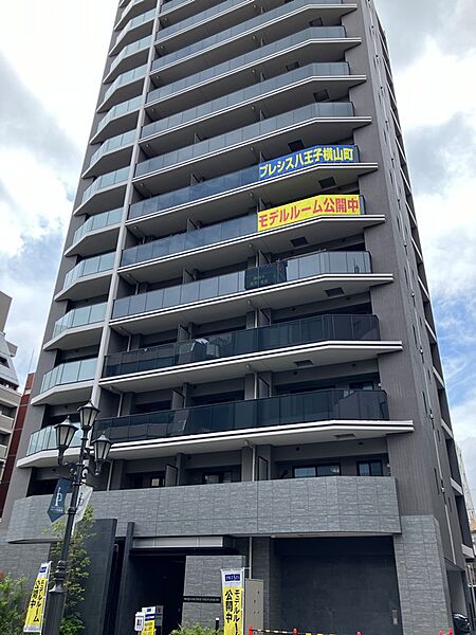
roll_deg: -0.4
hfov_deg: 49.7
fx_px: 513
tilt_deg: +27.6
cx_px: 238
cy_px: 318
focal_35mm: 28
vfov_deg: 63.4
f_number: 1.8
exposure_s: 1/694
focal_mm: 3.99
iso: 32
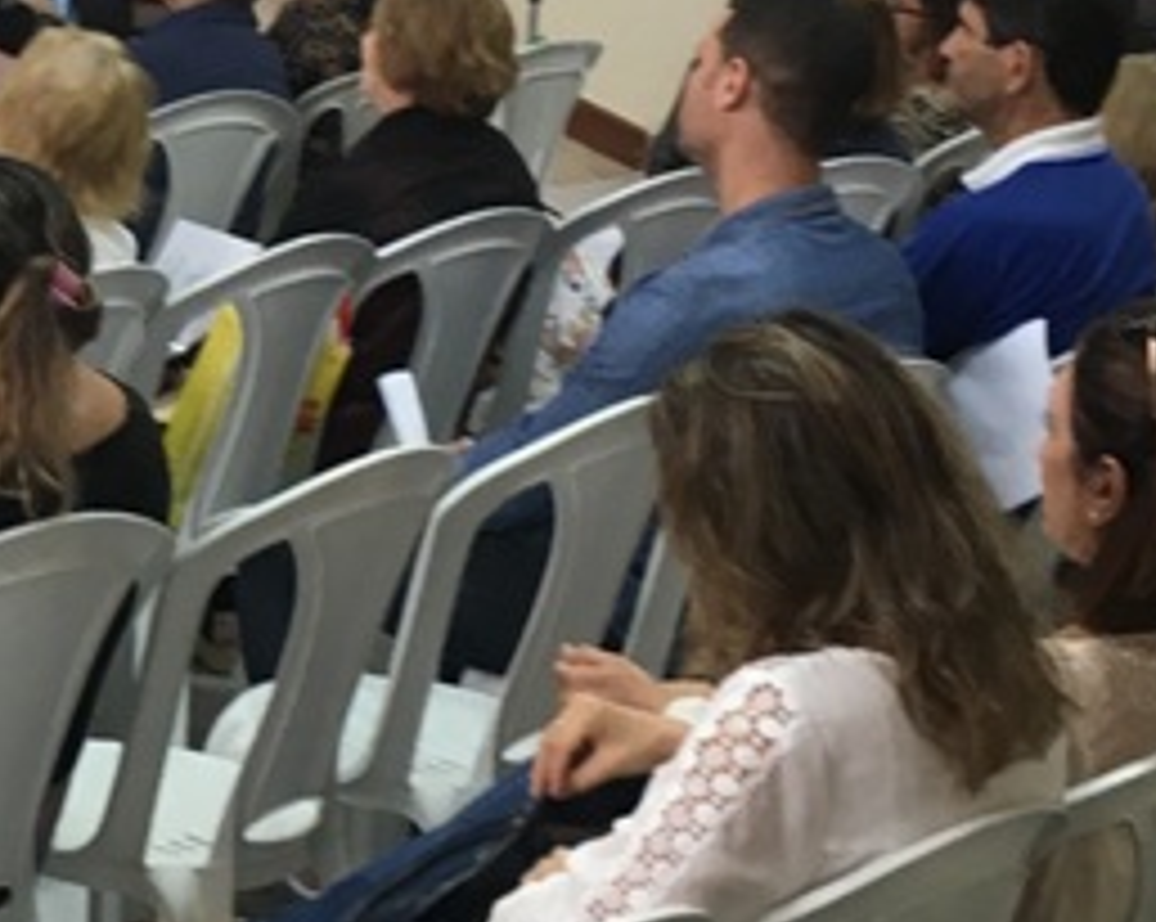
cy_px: 22
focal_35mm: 113
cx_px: -324
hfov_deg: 16.2
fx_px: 3862
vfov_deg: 13.4
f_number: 2.2
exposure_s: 1/30
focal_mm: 4.15
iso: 50
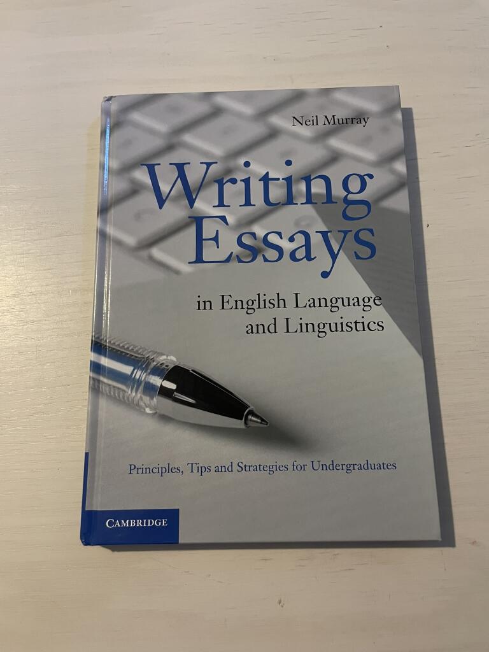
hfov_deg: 53.1
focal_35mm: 26
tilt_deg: -77.8
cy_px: 326
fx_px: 490
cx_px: 244
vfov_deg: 67.3
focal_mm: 4.2
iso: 250
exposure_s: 1/50
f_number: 1.6
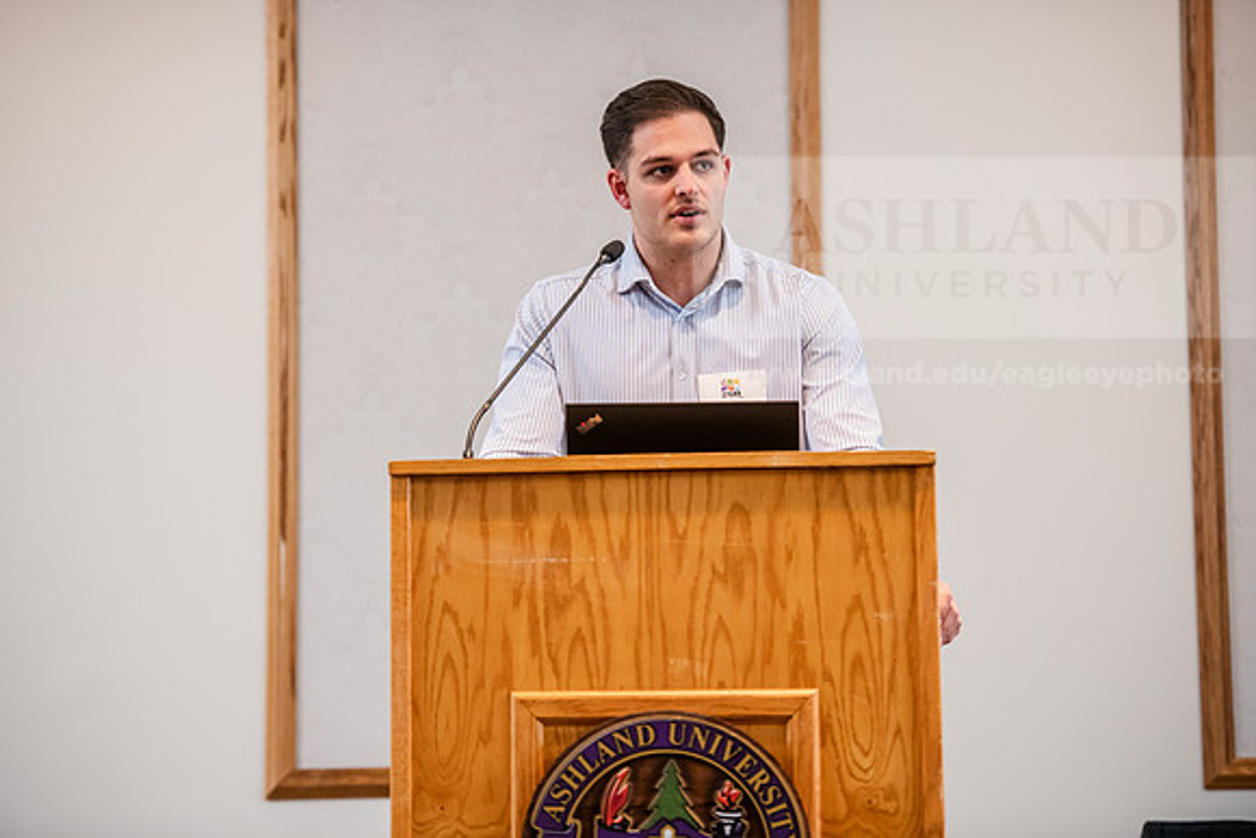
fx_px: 4257
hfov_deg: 16.8
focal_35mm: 122
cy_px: 419
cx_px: 628
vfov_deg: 11.2
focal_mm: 122
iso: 2000
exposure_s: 1/200
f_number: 3.2
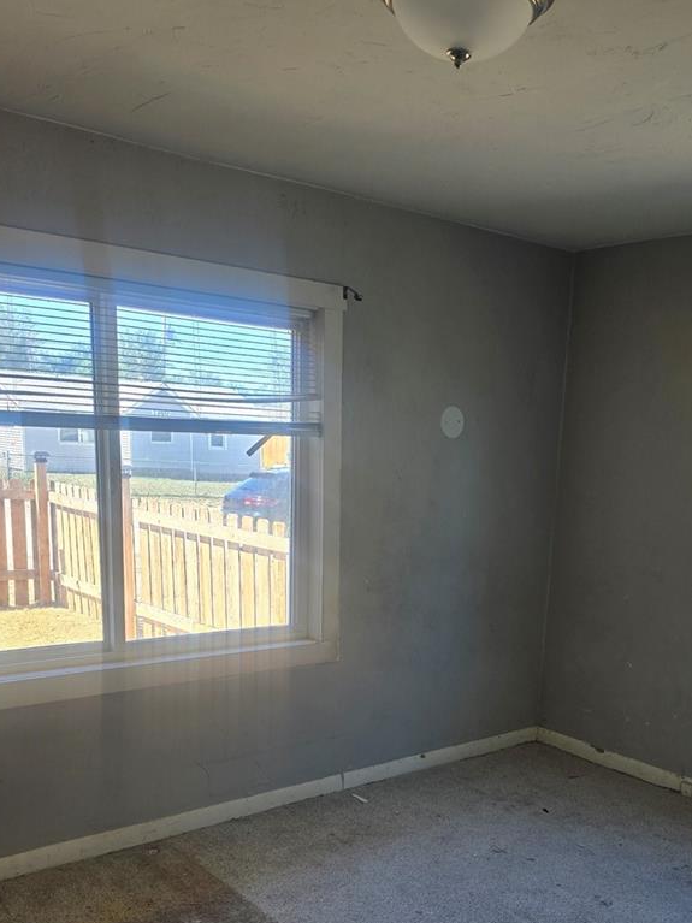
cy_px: 643
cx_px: 433
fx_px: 960
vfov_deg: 50.1
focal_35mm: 36
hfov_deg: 39.4
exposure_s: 1/180
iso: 32
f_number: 1.7
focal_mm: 6.3
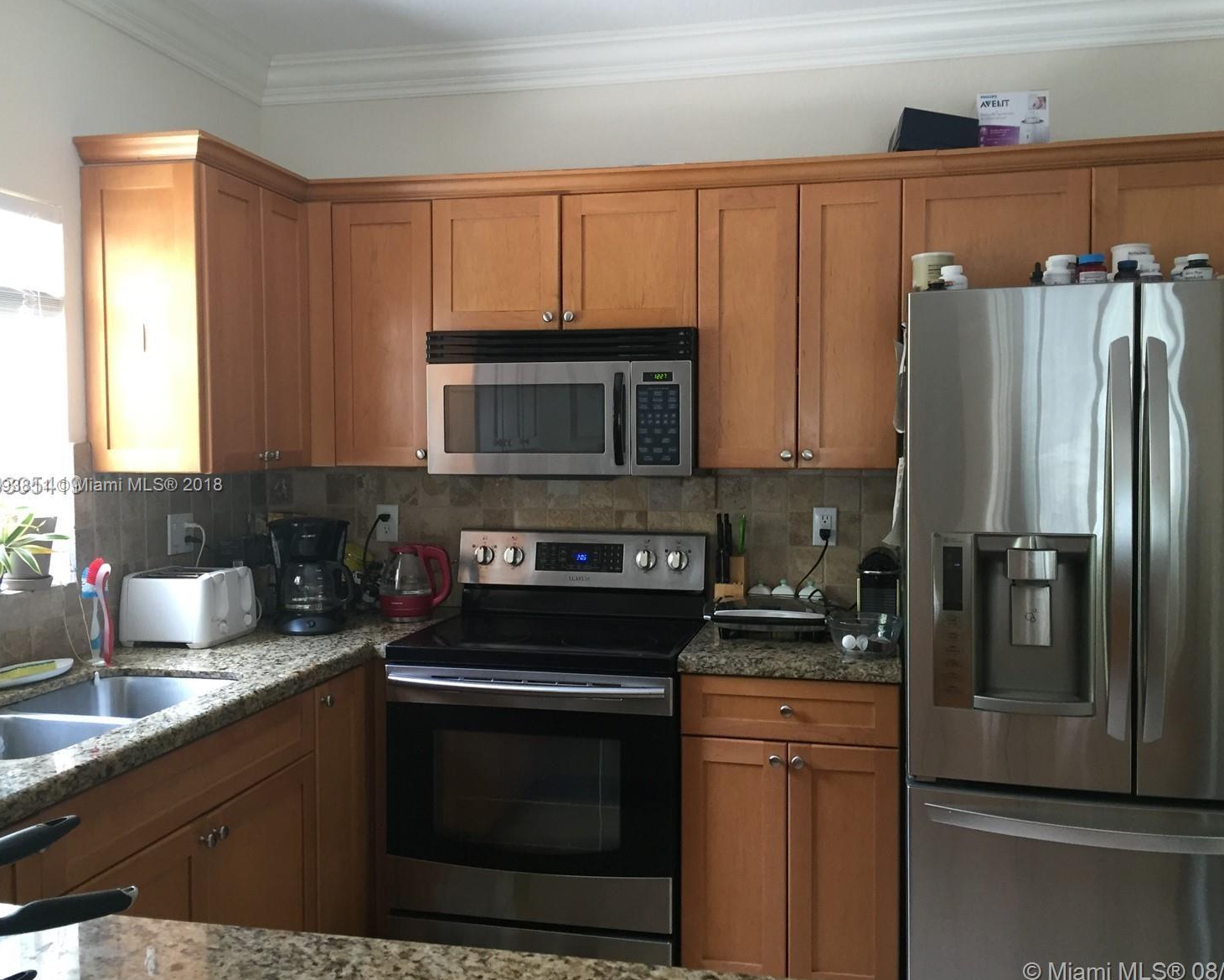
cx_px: 625
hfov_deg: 57.2
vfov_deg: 47.1
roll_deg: -0.2
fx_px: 1123
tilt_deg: -4.2
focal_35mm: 31
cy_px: 486
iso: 125
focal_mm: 4.15
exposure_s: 1/30
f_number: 2.2
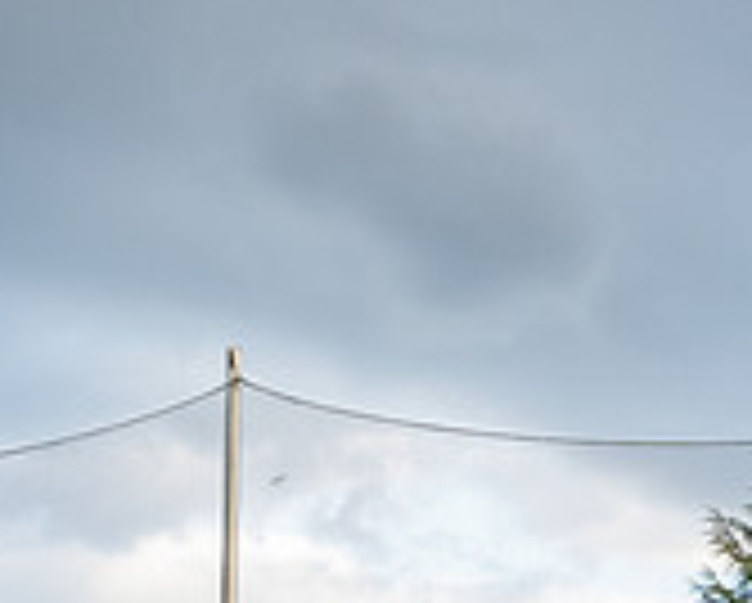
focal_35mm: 128
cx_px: 624
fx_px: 2852
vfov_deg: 11.3
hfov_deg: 14.9
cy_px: 1070
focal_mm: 30
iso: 1100
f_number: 5
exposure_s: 1/500
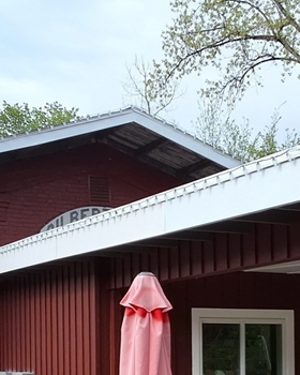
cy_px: 363
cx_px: 220
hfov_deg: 19.1
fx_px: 888
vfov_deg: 23.0
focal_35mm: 80
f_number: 1.9
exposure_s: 1/1163
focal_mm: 2.91
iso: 32
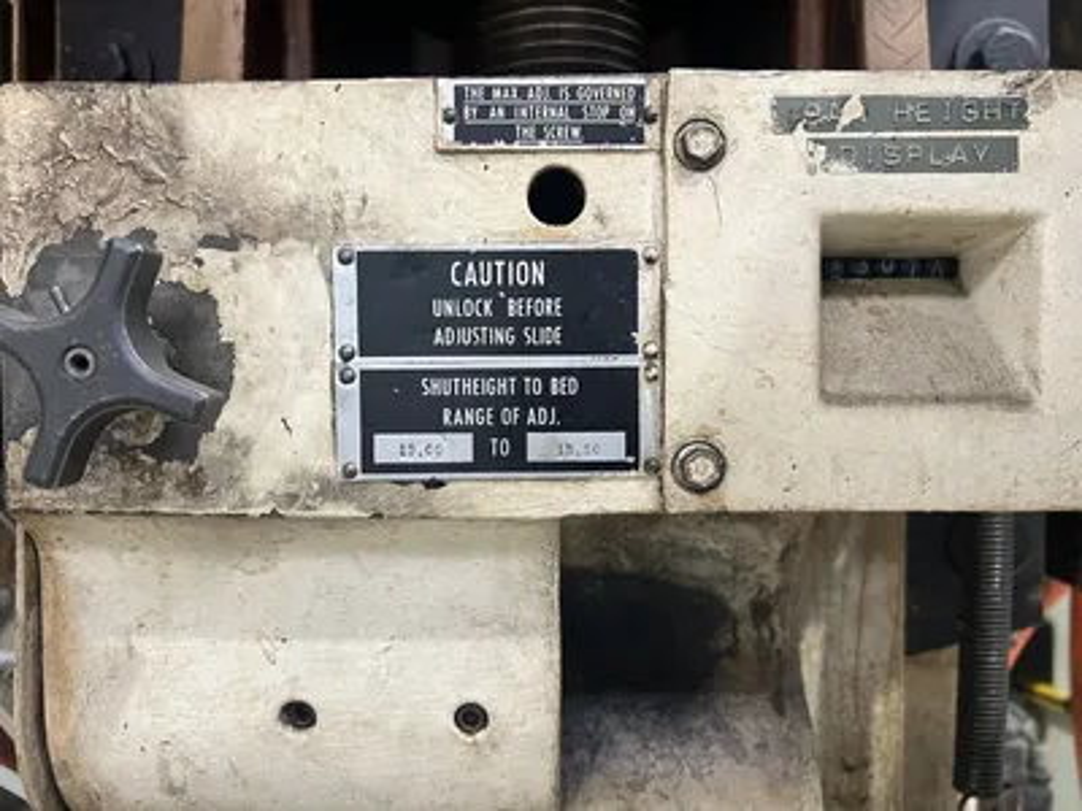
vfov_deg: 53.1
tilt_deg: -0.9
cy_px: 406
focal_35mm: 26
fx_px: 813
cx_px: 541
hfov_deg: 67.3
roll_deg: -0.1
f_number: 1.5
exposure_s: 1/60
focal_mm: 5.7
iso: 125
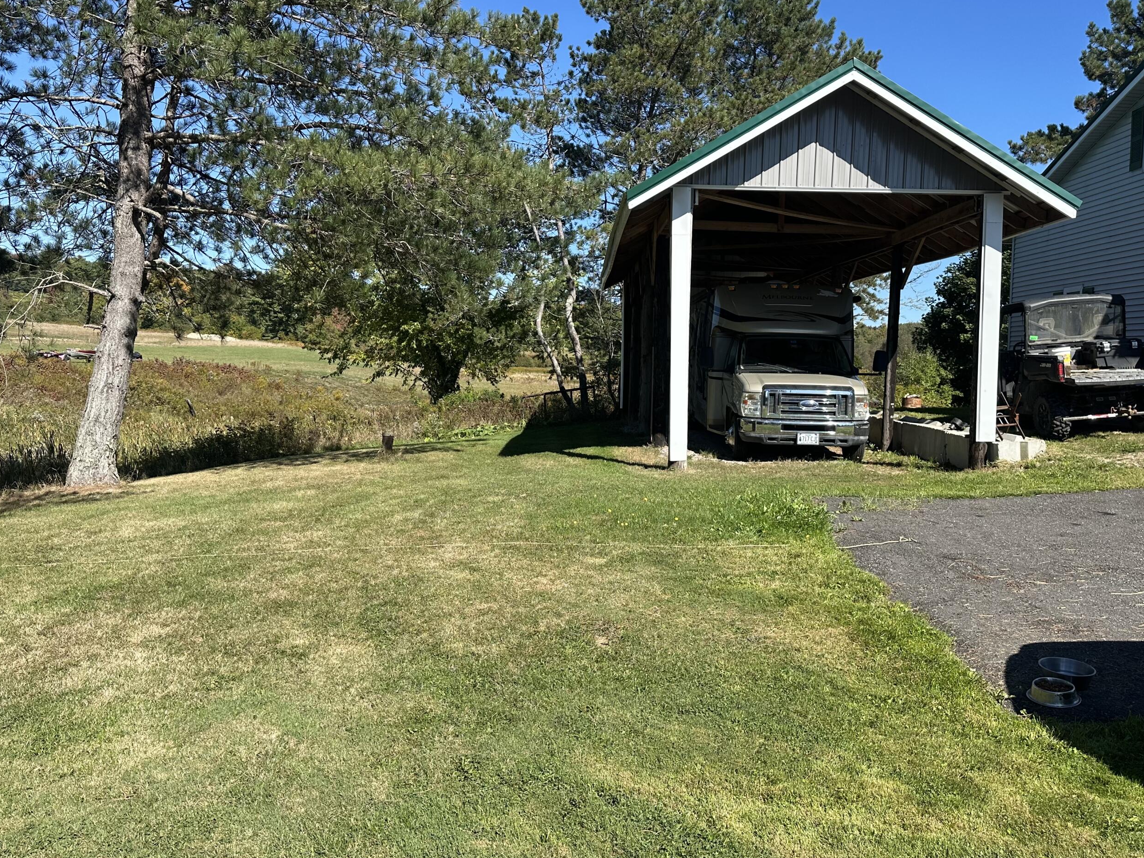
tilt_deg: -1.9
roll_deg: -1.0
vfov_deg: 48.2
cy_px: 395
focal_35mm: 29
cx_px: 622
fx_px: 958
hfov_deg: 61.6
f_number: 1.78
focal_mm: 6.86
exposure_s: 1/2882
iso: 80
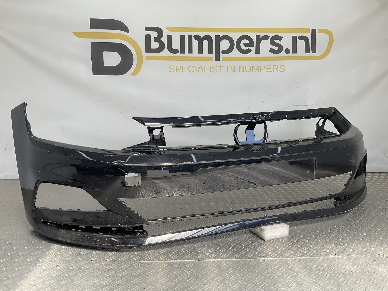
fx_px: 325
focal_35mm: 29
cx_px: 194
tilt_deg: -7.3
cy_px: 146
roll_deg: -0.5
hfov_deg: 61.7
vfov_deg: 48.2
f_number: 1.8
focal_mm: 3
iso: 16
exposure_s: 1/338
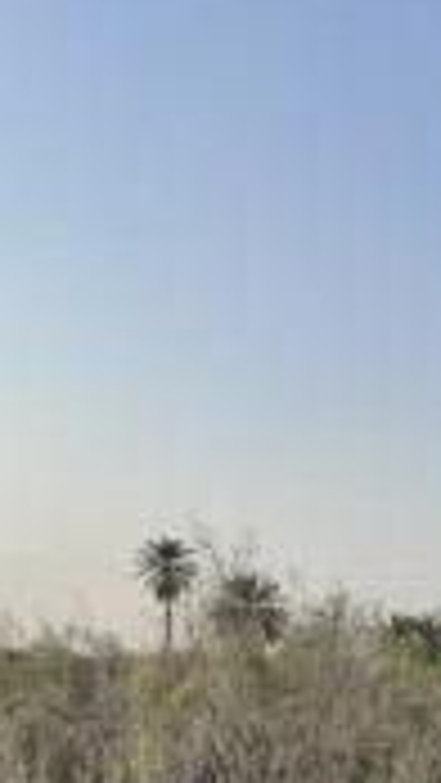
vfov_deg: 30.7
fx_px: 1350
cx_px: 310
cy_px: 724
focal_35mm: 65
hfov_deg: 18.5
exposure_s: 1/2618
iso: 32
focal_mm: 4.2
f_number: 1.6
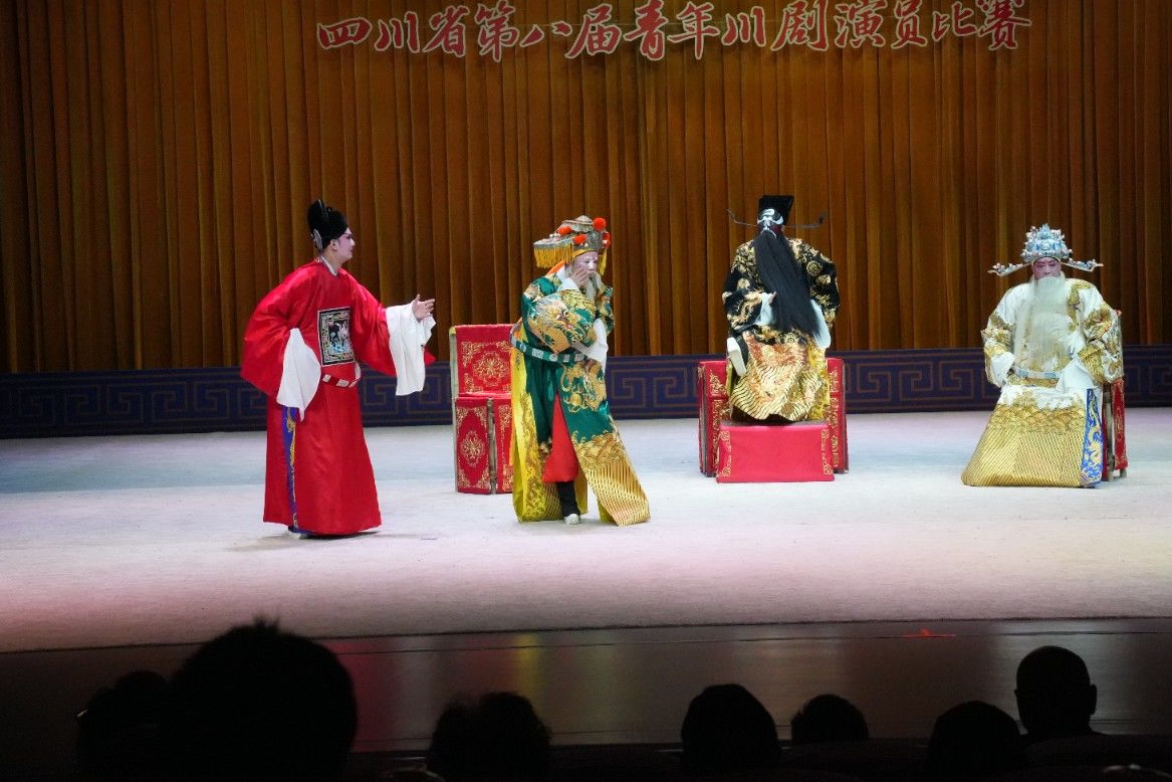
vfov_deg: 16.3
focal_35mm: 84
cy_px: 339
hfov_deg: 24.2
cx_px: 631
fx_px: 2734
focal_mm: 70
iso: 12800
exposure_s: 1/1250
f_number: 10
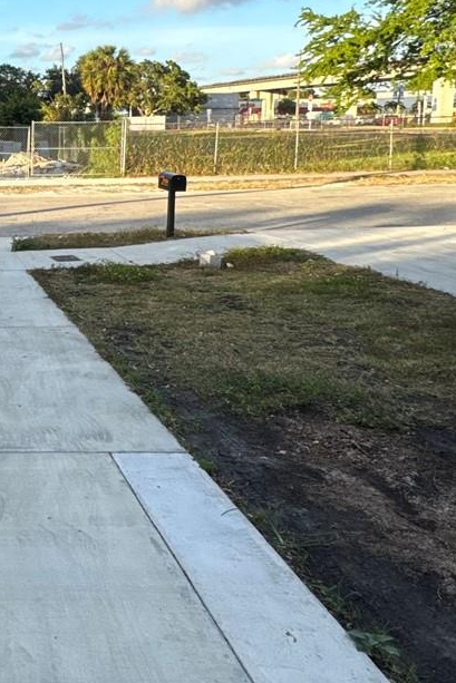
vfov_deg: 49.3
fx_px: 722
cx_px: -91
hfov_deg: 30.0
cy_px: 201
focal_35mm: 38
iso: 40
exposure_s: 1/582
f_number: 2.2
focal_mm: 2.22
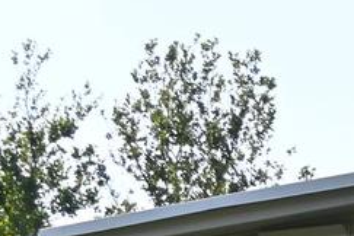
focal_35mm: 279
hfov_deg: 6.9
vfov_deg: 4.7
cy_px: 644
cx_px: 876
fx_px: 2748
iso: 140
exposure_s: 1/250
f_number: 5.6
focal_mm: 31.5
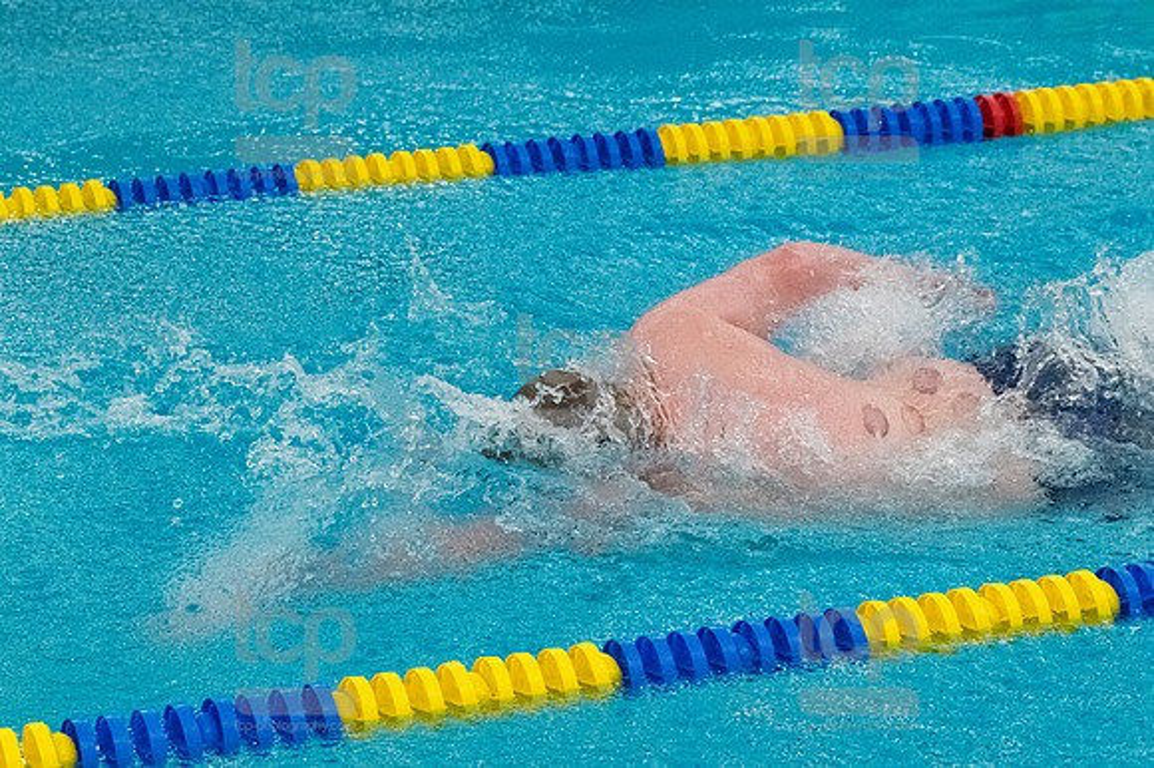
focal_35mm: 123
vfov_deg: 11.1
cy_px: 384
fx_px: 3940
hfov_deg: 16.7
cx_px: 577
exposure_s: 1/1250
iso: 10000
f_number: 5
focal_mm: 82
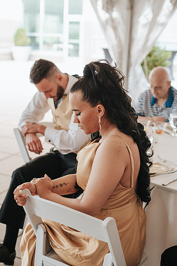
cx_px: 92
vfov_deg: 38.2
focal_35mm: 52
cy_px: 136
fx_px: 384
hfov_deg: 25.9
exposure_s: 1/160
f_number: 2.8
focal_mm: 50
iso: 250
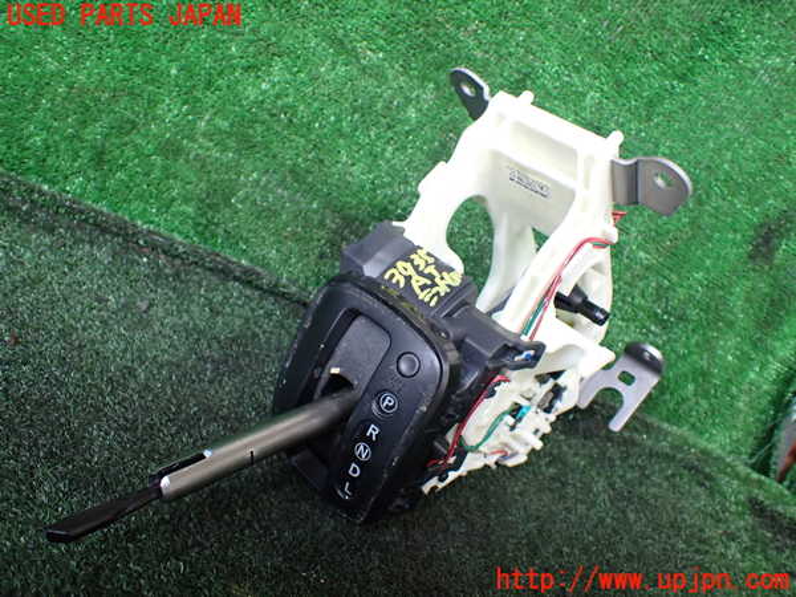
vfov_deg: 46.8
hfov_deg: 60.0
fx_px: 690
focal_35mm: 30
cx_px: 398
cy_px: 298
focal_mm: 5.4
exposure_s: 1/125
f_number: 2.3
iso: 320
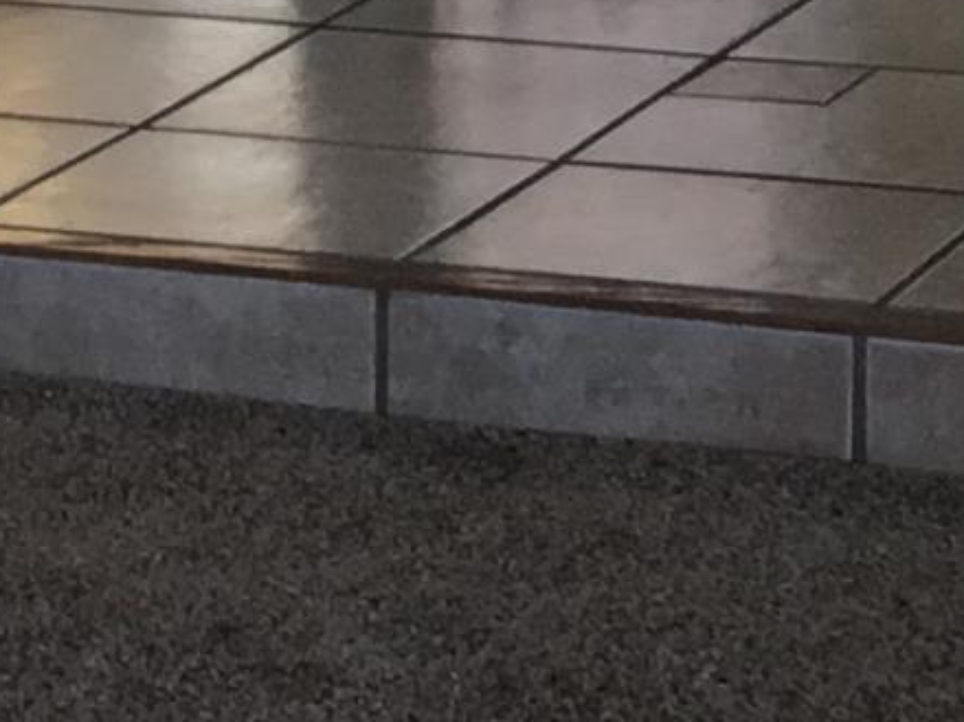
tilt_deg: -8.5
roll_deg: +2.6
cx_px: 103
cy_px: -443
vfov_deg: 6.9
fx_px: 5902
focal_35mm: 212
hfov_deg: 9.3
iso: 40
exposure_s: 1/120
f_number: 2.4
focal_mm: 3.3
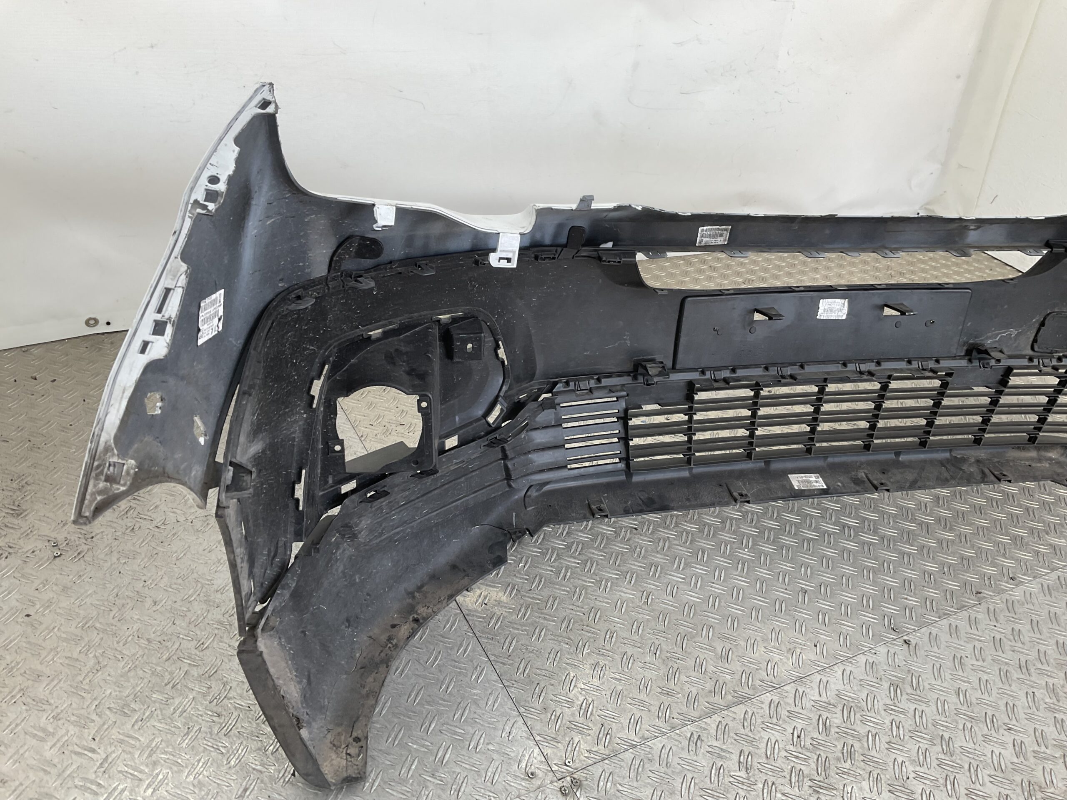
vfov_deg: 48.2
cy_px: 400
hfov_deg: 61.7
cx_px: 534
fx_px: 894
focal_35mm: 29
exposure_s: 1/115
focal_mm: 3
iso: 16
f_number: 1.8
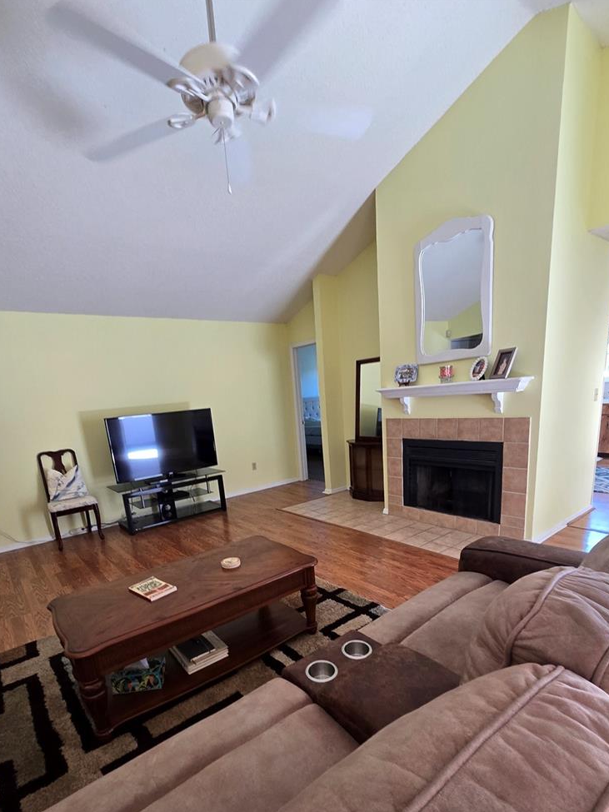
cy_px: 495
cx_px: 300
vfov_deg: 93.0
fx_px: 375
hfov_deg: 78.1
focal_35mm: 16
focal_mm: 2.2
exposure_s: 1/60
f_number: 2.2
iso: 160
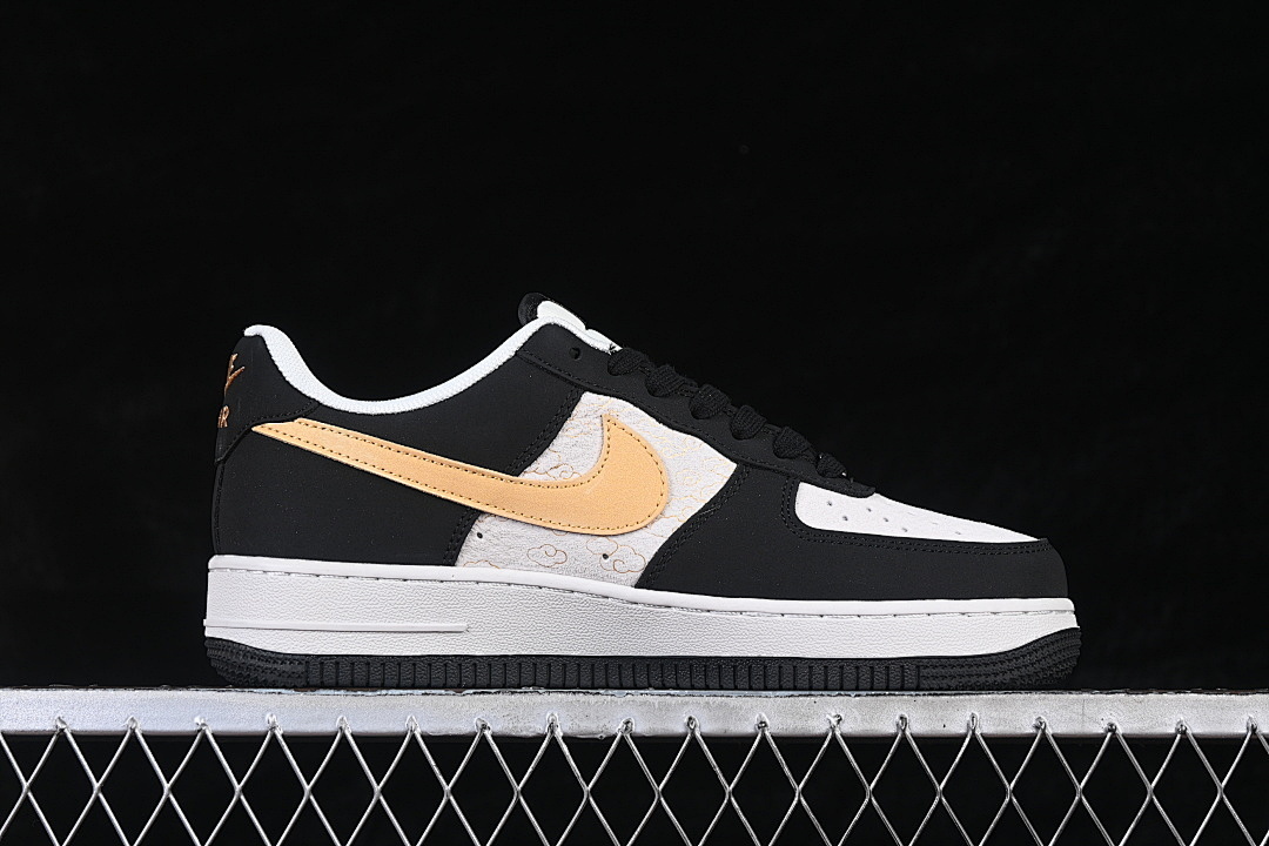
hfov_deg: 27.0
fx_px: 2644
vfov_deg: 18.2
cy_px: 423
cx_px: 634
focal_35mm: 75
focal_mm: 50
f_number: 7.1
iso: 160
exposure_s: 1/80
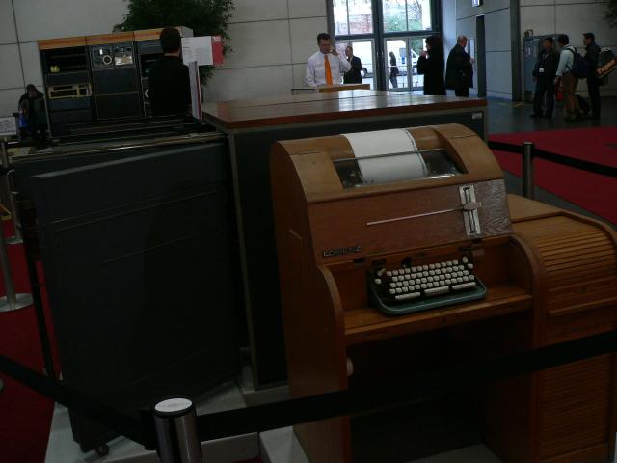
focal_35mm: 36
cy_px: 232
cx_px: 308
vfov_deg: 39.7
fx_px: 642
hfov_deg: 51.4
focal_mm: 6
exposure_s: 1/50
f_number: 2.8
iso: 200
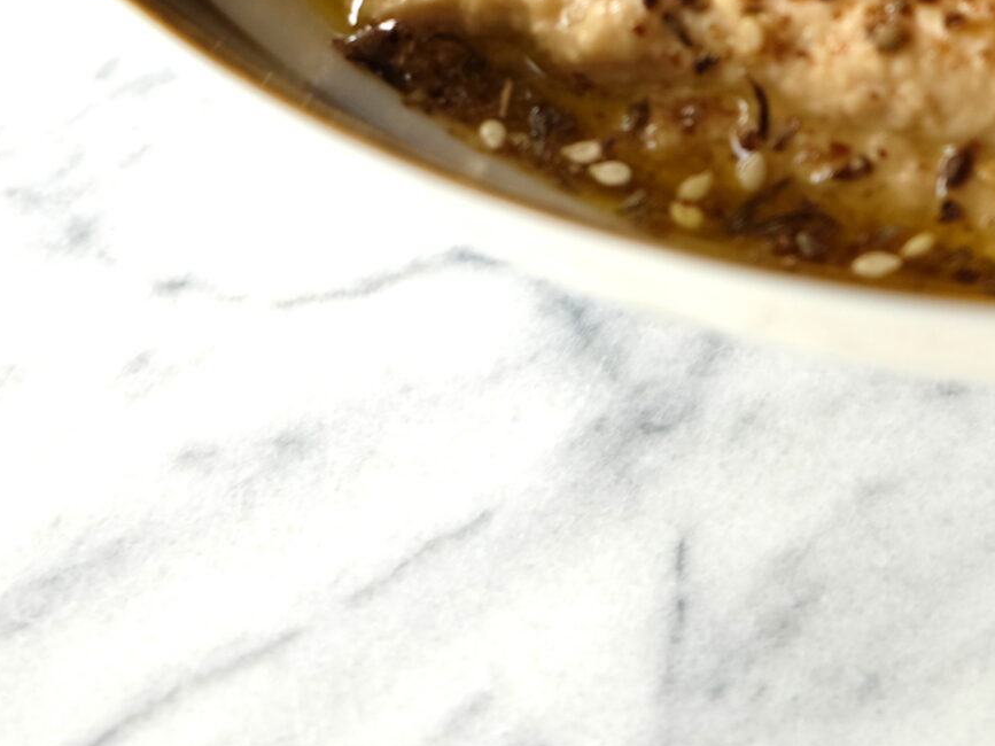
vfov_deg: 16.0
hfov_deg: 20.7
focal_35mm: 88
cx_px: 1206
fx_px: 2529
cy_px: -190
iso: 200
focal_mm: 20.5
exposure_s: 1/60
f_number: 3.6
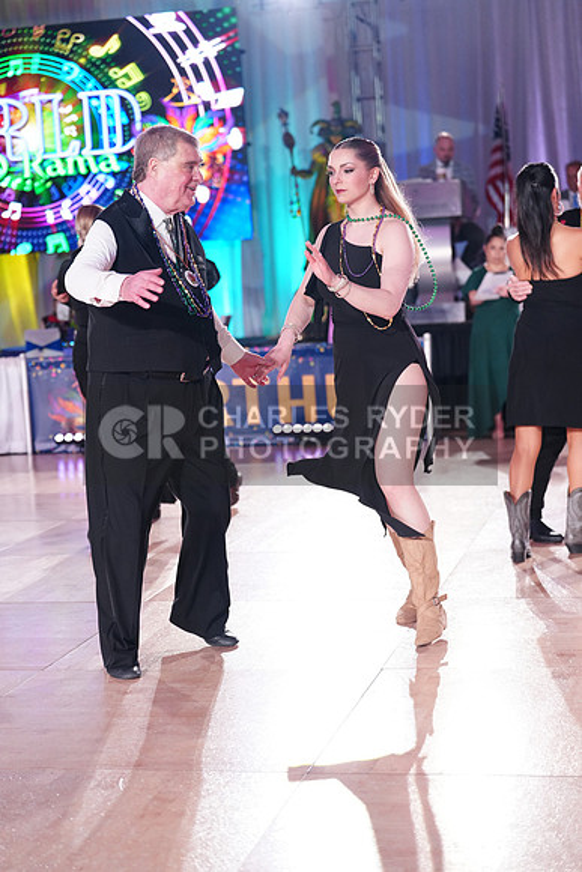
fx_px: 1696
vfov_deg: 28.8
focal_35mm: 70
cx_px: 291
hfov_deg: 19.5
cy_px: 436
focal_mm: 70
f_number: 2.8
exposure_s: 1/500
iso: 2000
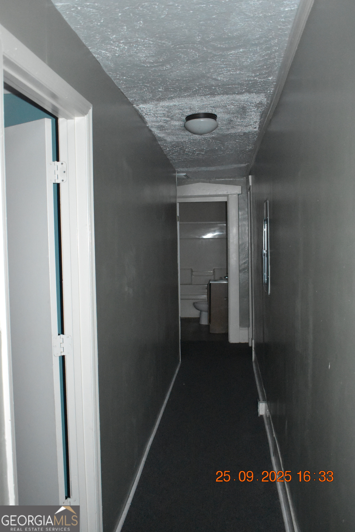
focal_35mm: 34
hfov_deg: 38.4
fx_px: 510
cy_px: 266
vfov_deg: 55.1
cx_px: 178
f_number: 3.8
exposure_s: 1/60
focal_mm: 23
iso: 6400
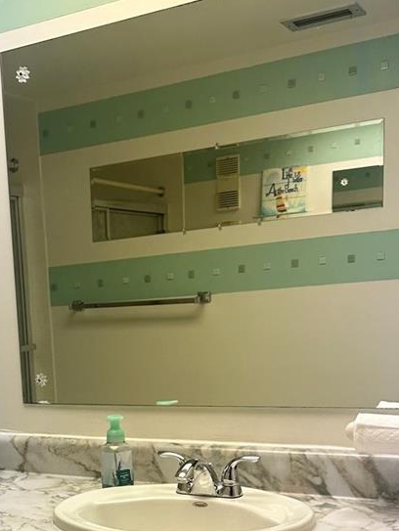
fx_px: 814
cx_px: 69
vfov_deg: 34.0
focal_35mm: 53
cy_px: 486
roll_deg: +1.5
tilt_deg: -10.7
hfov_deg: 26.9
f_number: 1.78
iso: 125
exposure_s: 1/120
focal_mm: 6.86
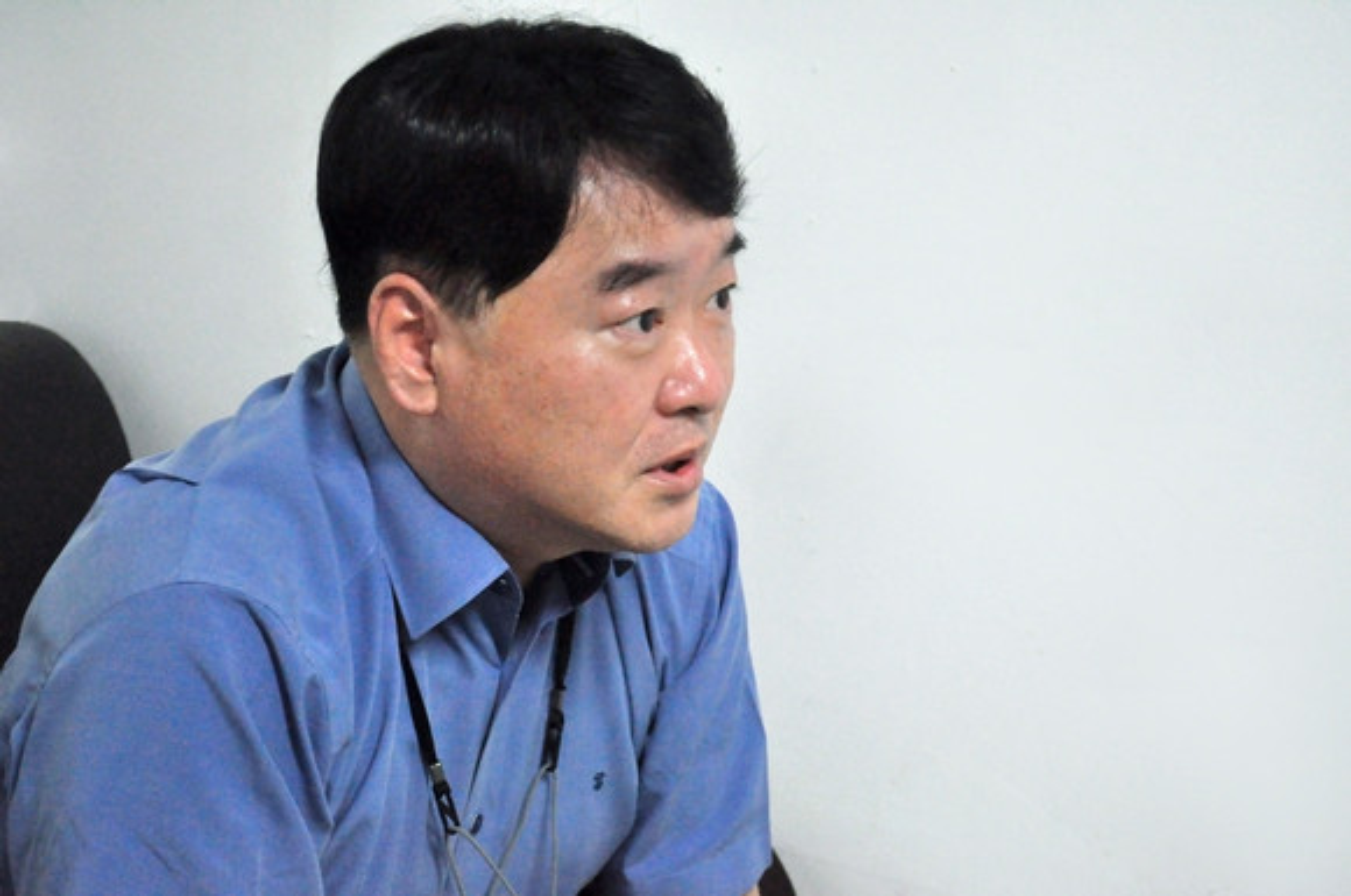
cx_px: 676
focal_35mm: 75
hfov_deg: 27.0
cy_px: 448
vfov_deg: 18.1
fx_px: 2811
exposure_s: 1/125
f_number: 5.6
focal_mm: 50
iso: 3200
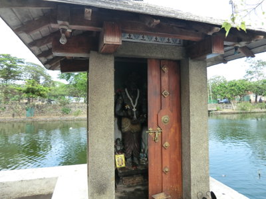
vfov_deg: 56.8
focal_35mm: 24
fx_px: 184
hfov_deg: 71.6
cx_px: 133
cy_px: 100
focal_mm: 4.3
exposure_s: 1/125
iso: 80
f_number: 3.2
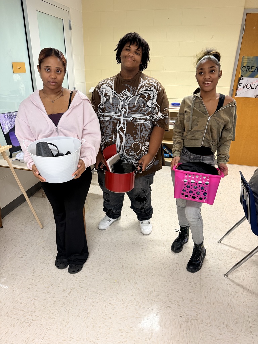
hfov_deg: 56.8
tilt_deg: -23.7
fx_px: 239
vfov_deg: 71.6
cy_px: 172
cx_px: 129
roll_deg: -1.4
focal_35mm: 24
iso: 320
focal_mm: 6.76
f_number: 1.78
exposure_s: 1/60
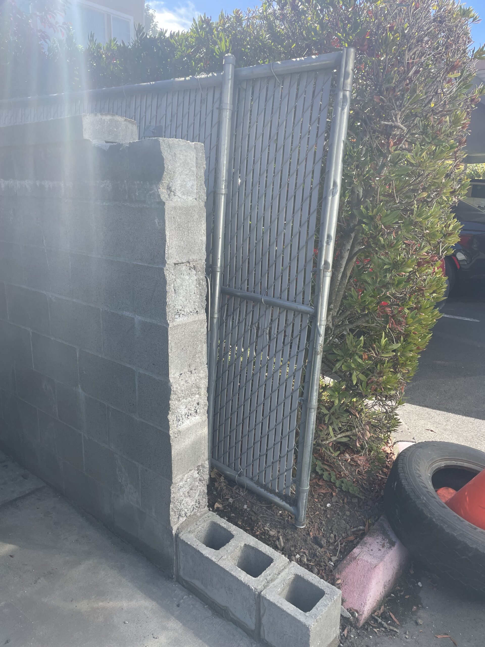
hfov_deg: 53.1
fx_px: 486
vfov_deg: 67.3
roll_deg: +1.0
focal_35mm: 26
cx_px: 242
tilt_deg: -13.8
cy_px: 324
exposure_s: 1/1135
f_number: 1.6
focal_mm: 4.2
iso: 32
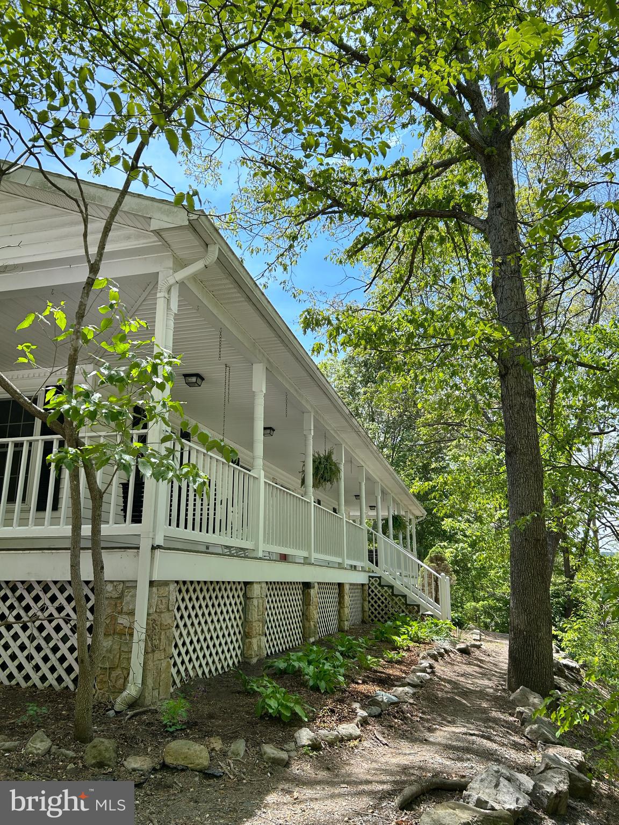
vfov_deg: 67.3
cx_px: 310
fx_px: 620
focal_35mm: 26
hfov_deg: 53.1
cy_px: 412
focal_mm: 5.7
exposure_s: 1/1377
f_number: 1.5
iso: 50
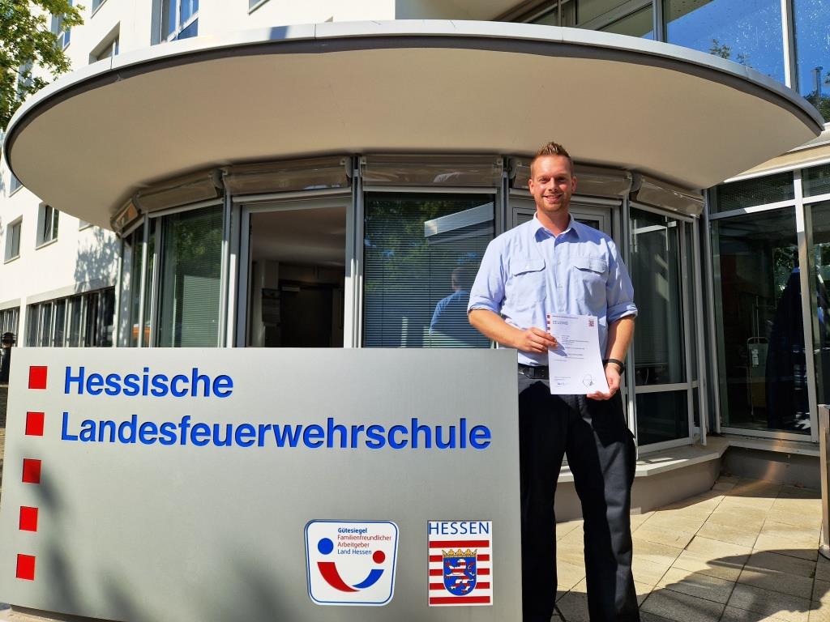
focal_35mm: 23
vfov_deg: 58.9
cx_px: 415
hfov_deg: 73.9
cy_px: 311
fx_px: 551
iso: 50
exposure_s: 1/2144
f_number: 1.8
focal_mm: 5.4
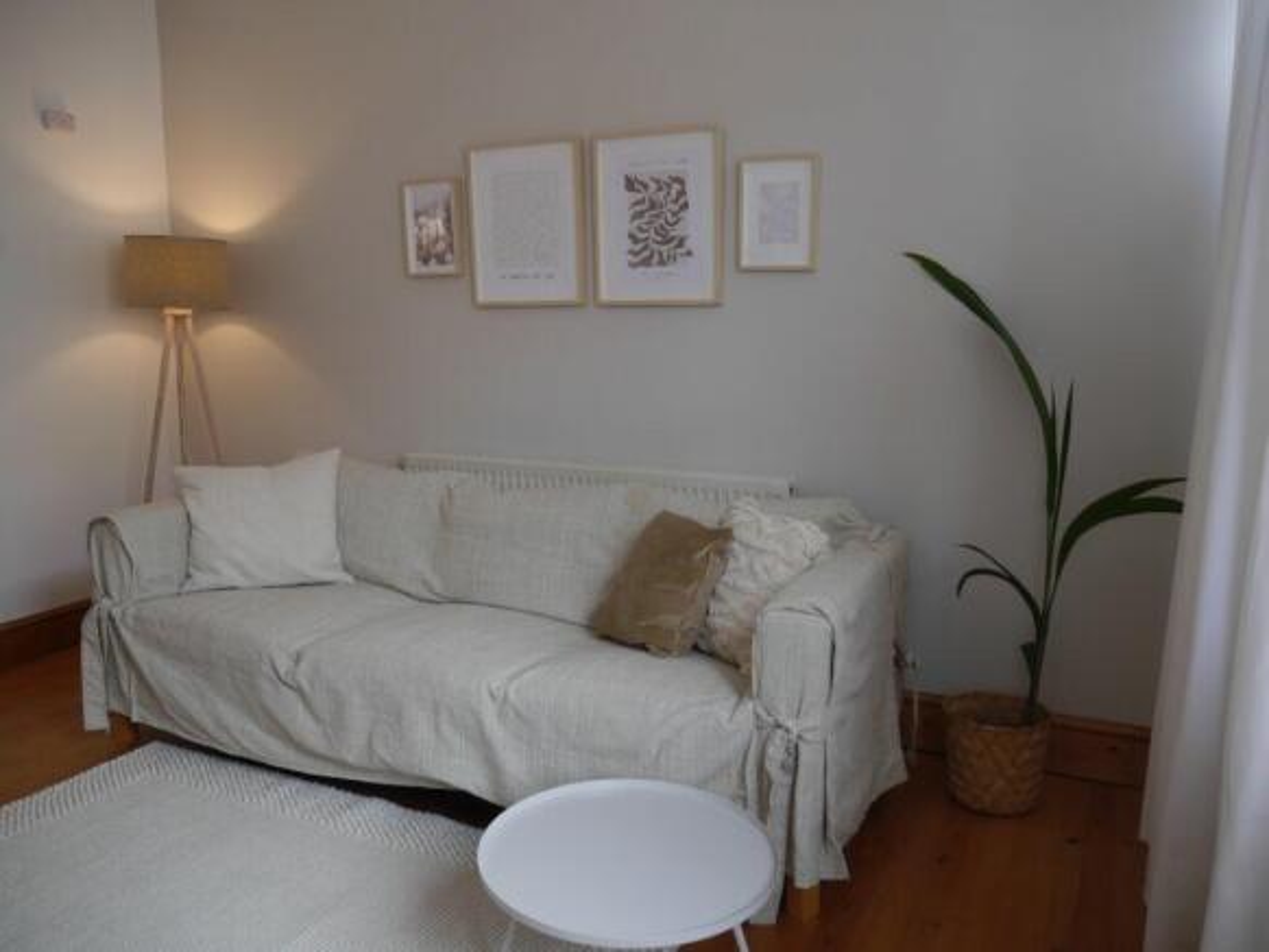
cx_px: 634
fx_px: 1027
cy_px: 476
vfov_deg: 49.8
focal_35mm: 28
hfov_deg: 63.4
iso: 160
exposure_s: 1/80
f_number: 3.5
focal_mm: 14
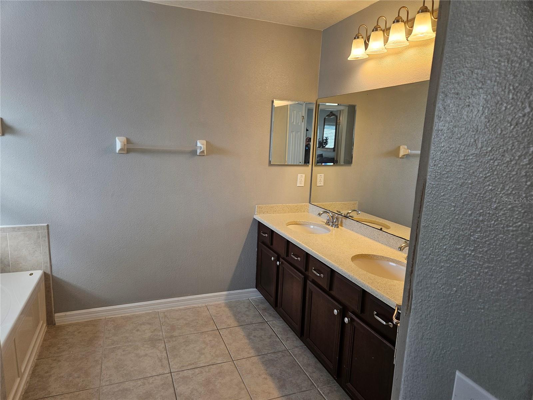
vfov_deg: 58.9
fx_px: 354
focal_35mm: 23
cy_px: 200
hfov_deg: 73.9
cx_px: 266
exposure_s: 1/120
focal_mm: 5.4
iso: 80
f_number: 1.8
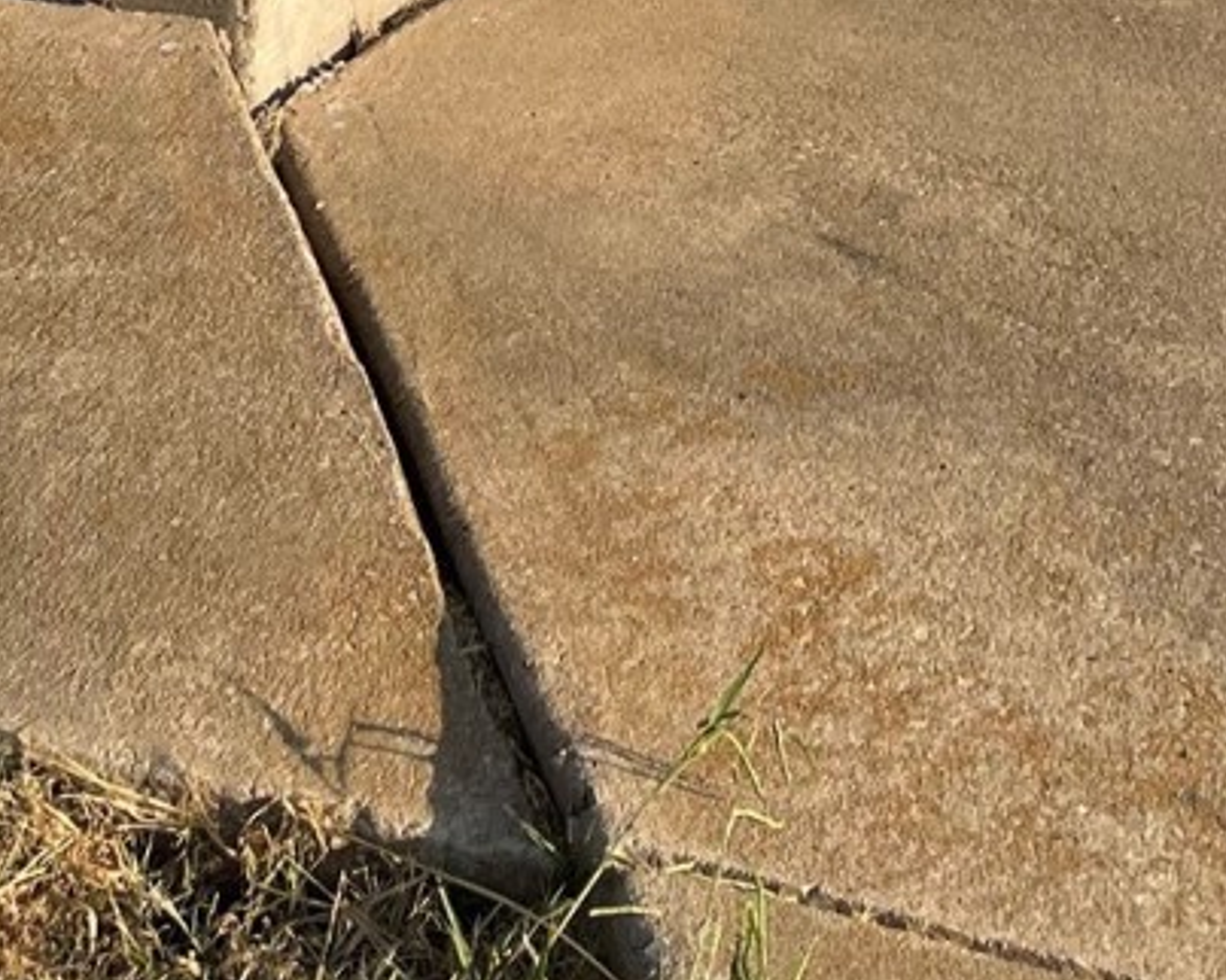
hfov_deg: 20.6
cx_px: 694
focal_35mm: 93
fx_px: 3373
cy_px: -1059
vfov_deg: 13.7
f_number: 1.6
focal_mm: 5.1
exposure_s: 1/2924
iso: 32
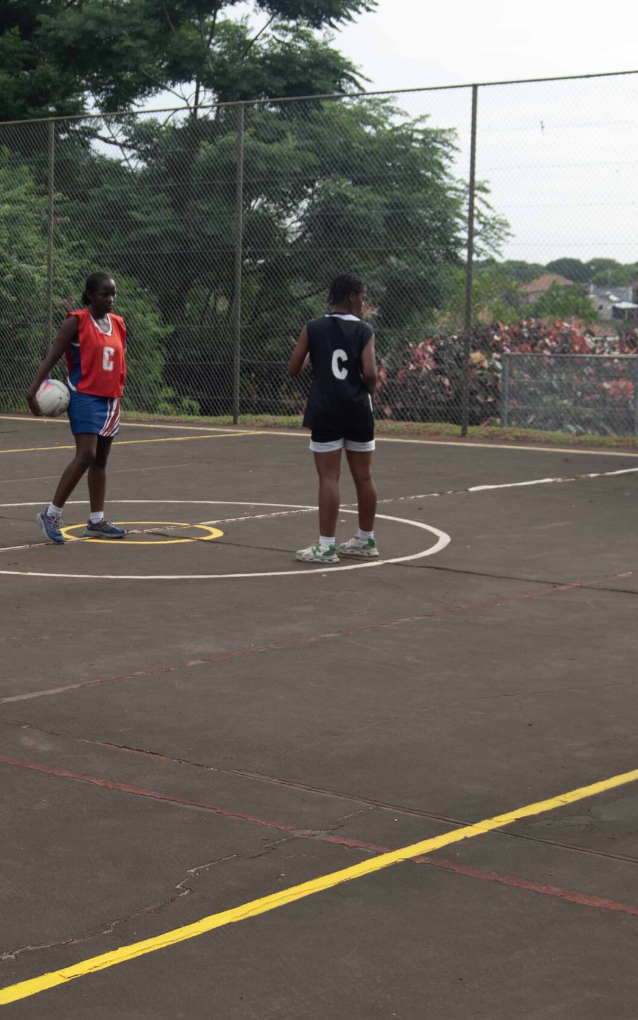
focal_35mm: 72
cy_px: 504
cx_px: 140
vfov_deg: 28.7
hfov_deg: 18.0
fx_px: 1997
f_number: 6.3
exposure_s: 1/160
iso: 100
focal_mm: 31
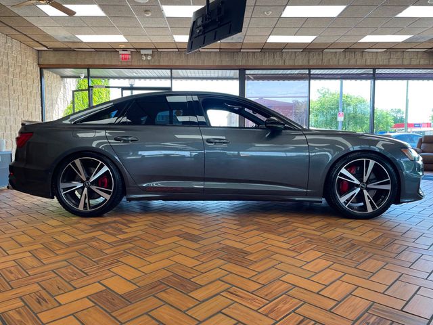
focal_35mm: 26
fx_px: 325
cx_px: 216
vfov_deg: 53.1
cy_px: 162
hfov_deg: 67.3
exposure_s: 1/120
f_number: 1.6
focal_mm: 4.2
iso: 32
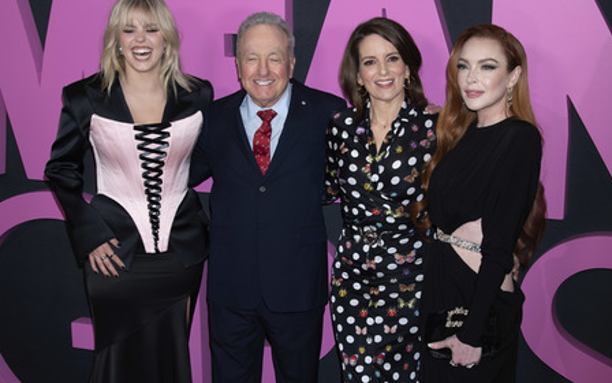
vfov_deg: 32.8
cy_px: 183
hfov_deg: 50.4
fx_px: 650
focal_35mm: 39
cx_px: 305
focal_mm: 38
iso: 400
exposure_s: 1/160
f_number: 7.1
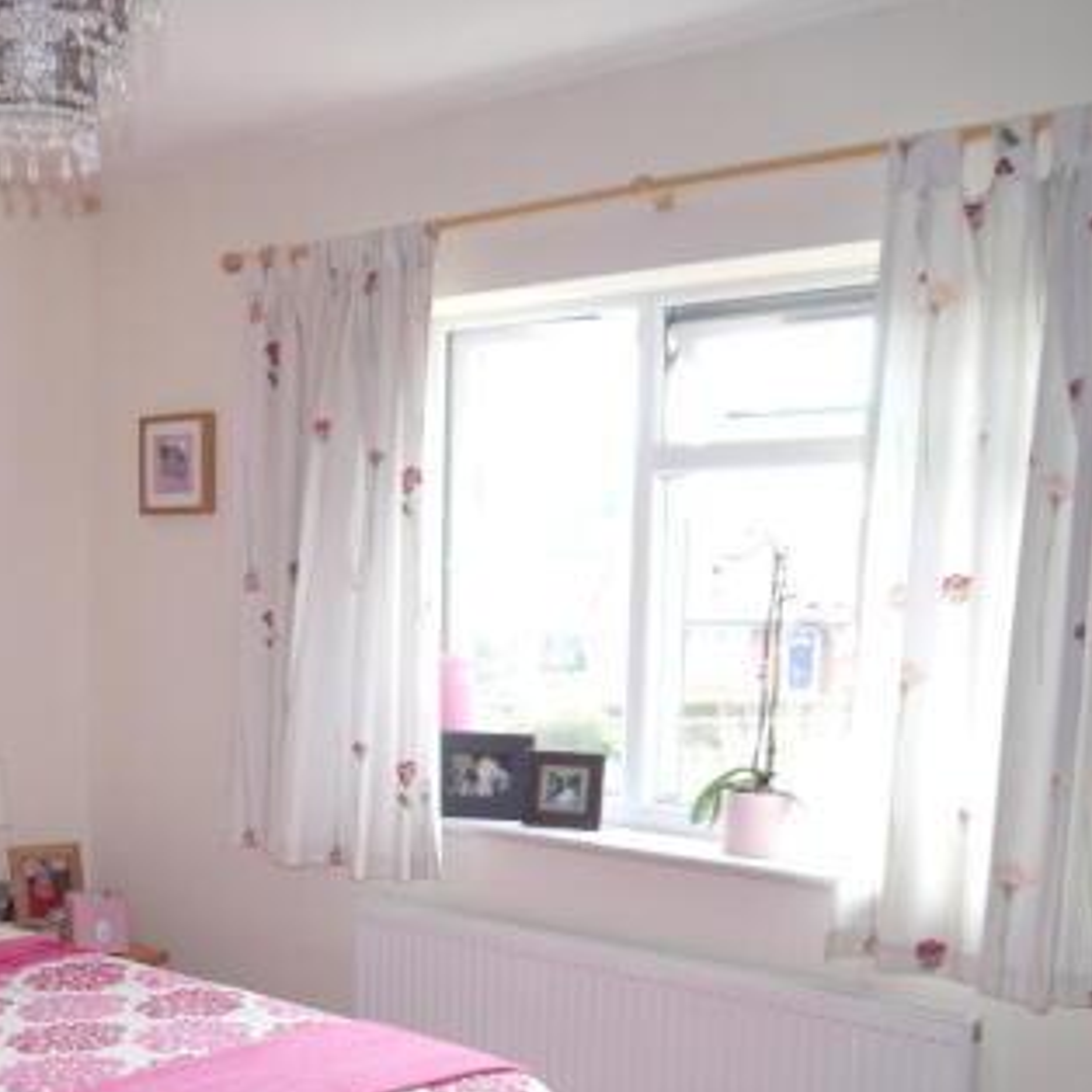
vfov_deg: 36.3
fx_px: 1642
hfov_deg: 35.2
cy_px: 749
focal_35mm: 46
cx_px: 169
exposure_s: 1/25
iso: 160
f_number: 3.5
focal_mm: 14
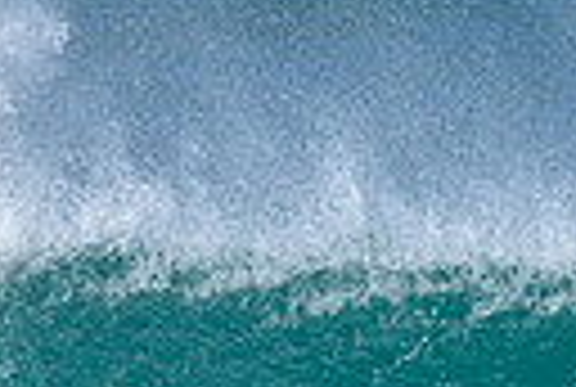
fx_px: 74573
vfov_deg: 0.3
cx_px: 171
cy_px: 657
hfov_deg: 0.4
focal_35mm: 4650
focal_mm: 800
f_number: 6.3
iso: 250
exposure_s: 1/2000
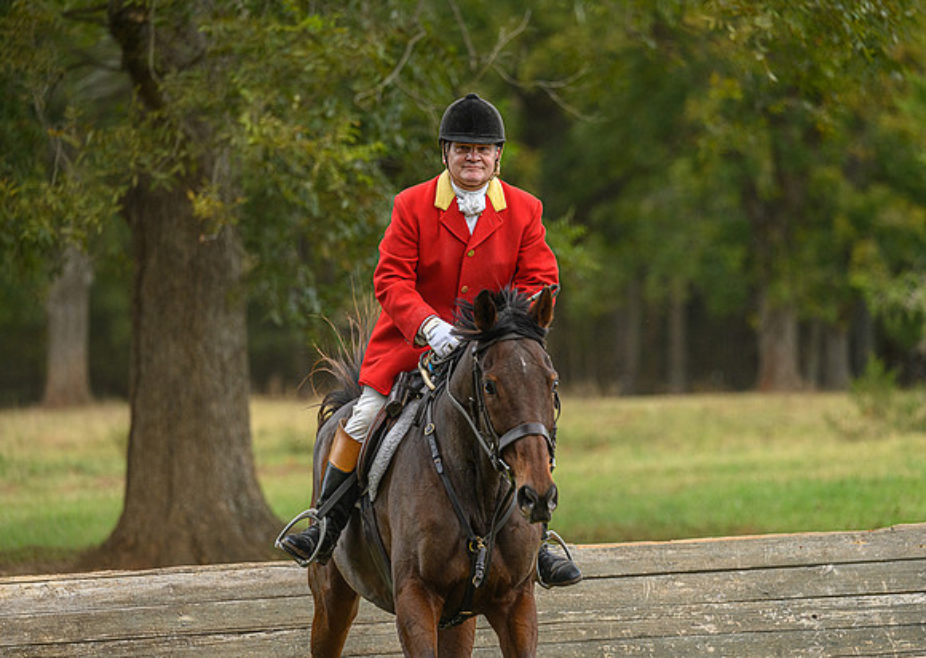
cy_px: 329
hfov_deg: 10.2
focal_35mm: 198
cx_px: 493
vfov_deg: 7.2
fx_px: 5206
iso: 800
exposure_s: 1/640
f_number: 3.5
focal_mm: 190
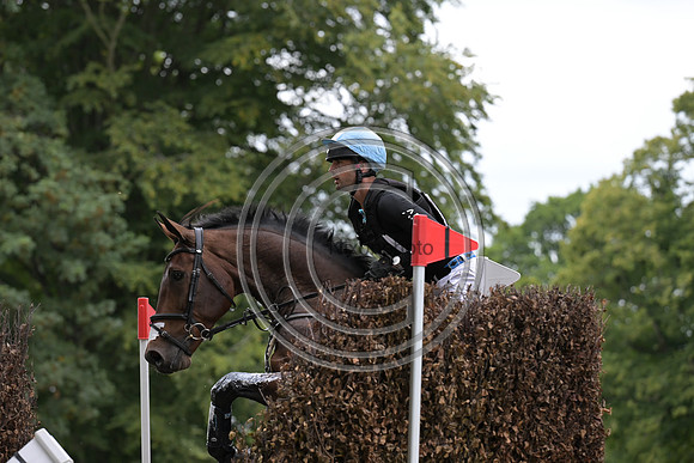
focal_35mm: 185
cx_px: 347
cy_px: 232
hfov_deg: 11.1
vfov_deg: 7.4
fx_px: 3567
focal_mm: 185
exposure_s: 1/1250
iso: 1800
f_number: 5.6
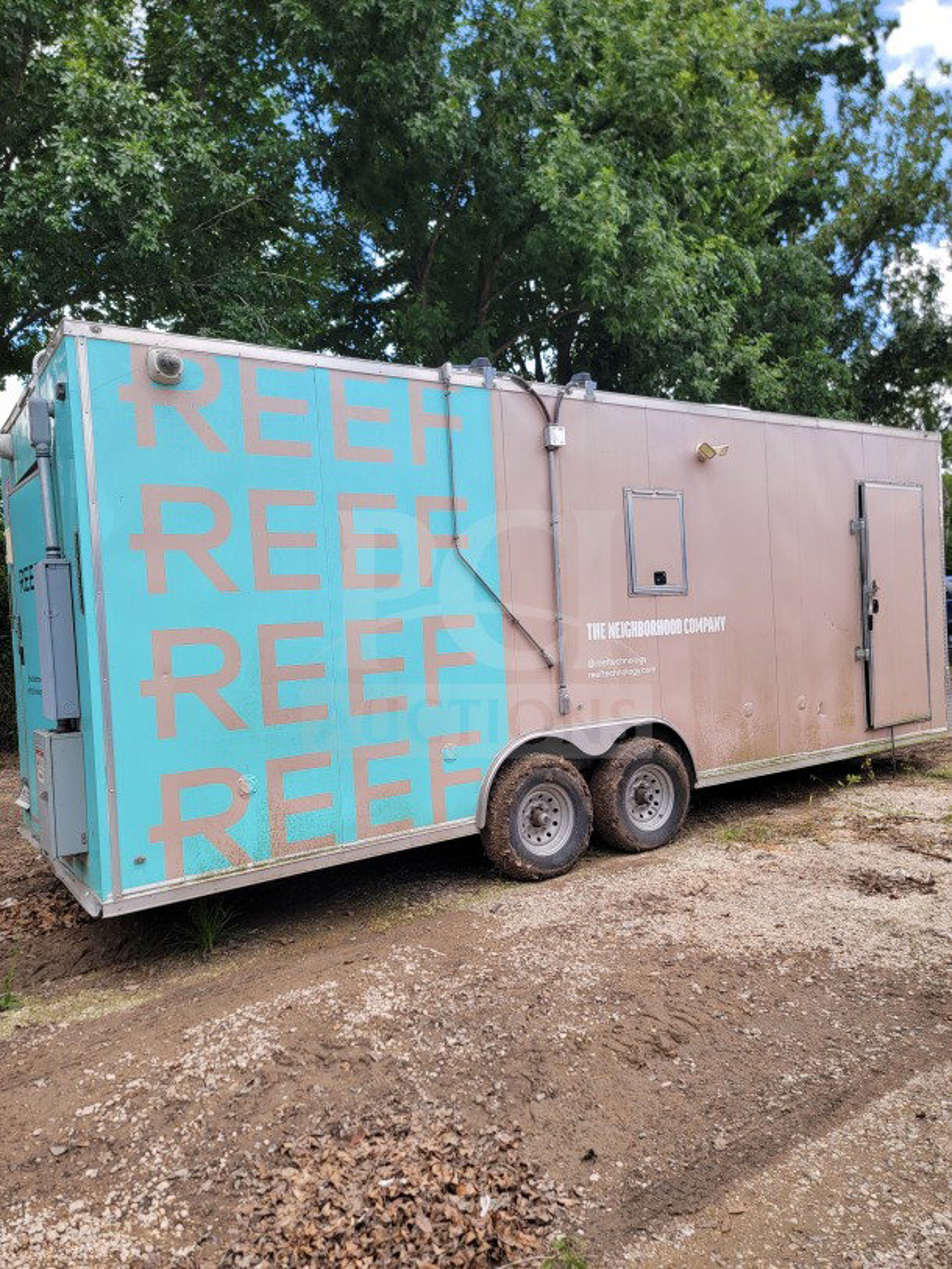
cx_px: 476
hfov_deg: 56.8
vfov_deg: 71.6
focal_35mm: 24
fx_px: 880
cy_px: 634
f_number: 1.8
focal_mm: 6.7
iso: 16
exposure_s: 1/325
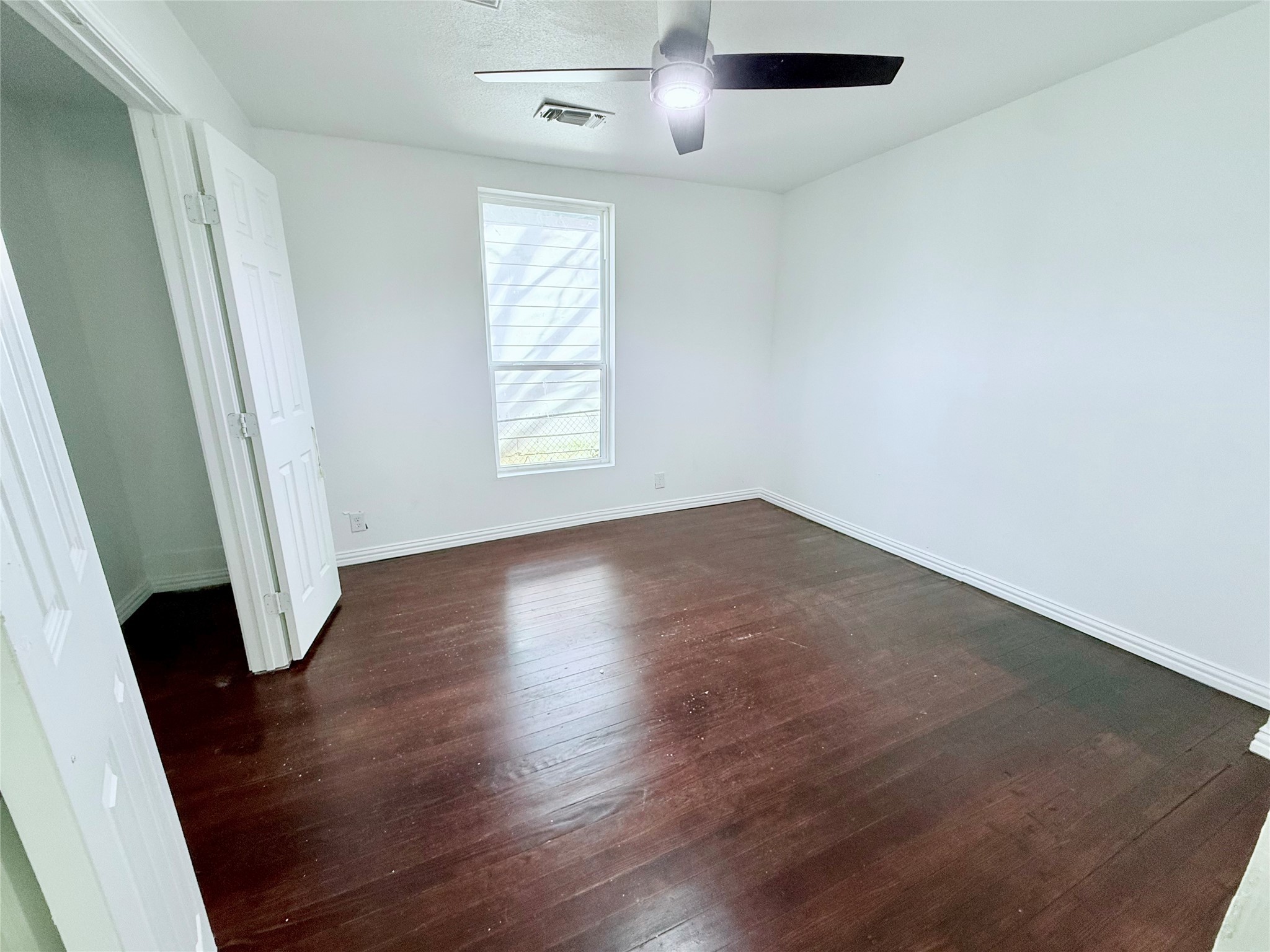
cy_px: 476
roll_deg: -0.8
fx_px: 514
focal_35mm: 14
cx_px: 635
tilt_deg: -14.7
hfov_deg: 102.1
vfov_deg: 85.7
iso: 160
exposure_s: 1/120
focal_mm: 2.22
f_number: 2.2
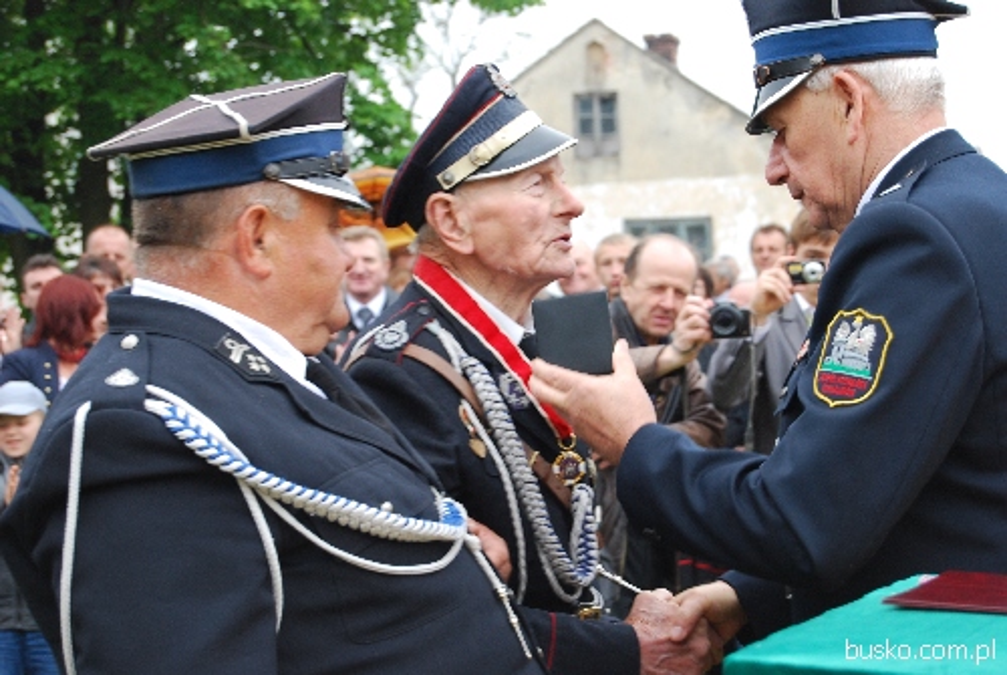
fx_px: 2311
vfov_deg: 16.6
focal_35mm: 82
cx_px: 504
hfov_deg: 24.6
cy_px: 338
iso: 360
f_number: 5.6
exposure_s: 1/60
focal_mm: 55
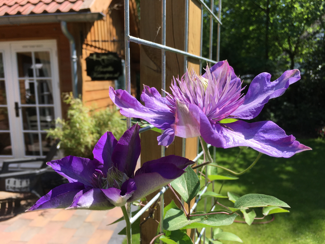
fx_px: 272
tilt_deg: -10.9
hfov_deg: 61.7
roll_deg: +0.2
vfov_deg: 48.2
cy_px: 122
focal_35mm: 29
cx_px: 162
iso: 25
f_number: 2.2
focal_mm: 4.15
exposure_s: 1/884
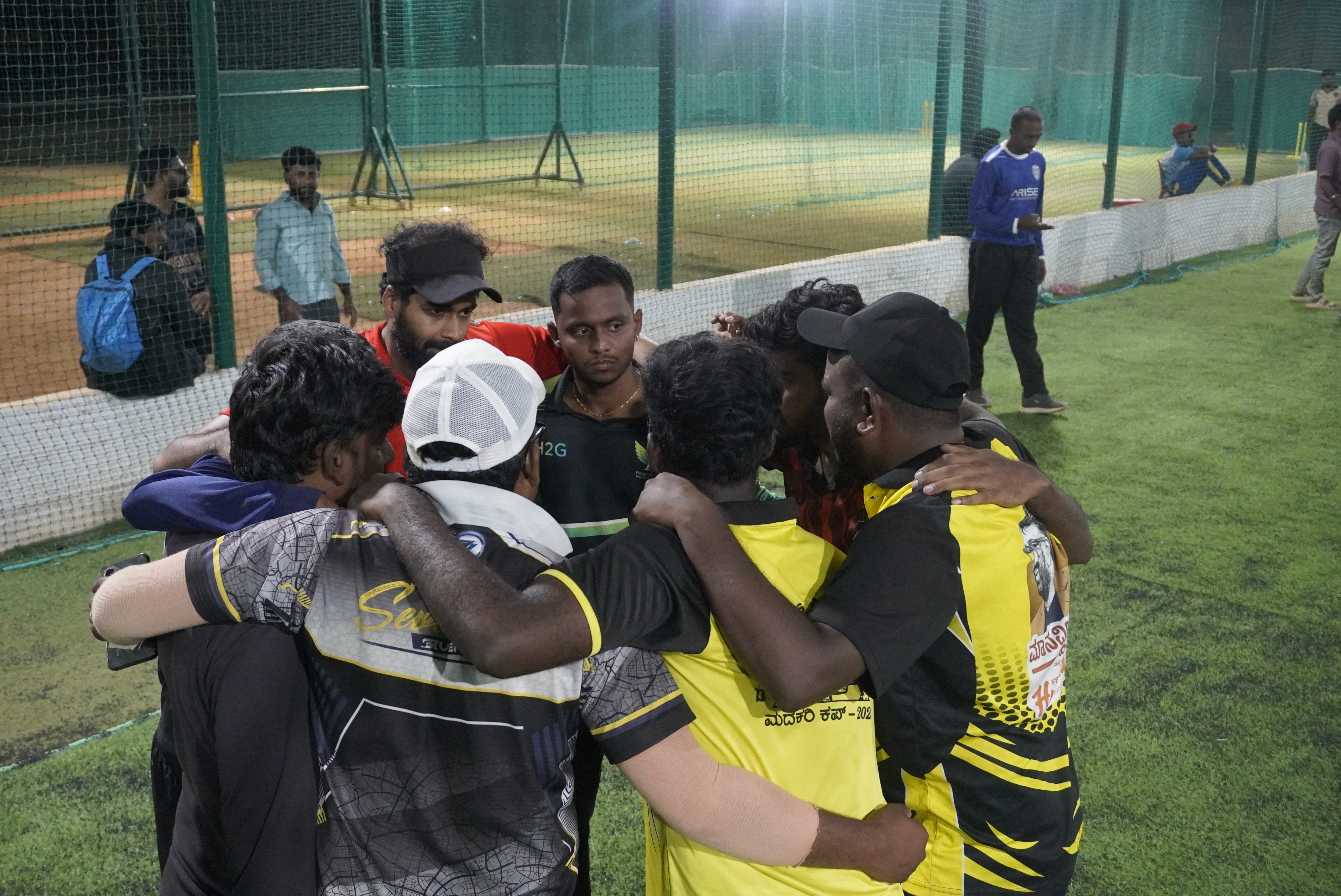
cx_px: 670
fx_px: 1453
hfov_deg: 49.5
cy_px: 448
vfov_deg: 34.3
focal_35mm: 39
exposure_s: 1/125
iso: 6400
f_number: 4.5
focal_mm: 26
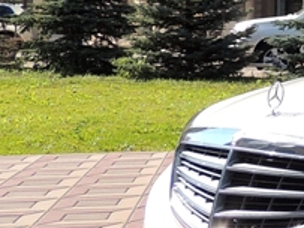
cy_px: -64
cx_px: 623
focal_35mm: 121
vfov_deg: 11.9
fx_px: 1062
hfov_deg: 13.7
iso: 100
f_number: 3
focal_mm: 4.3
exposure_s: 1/1000
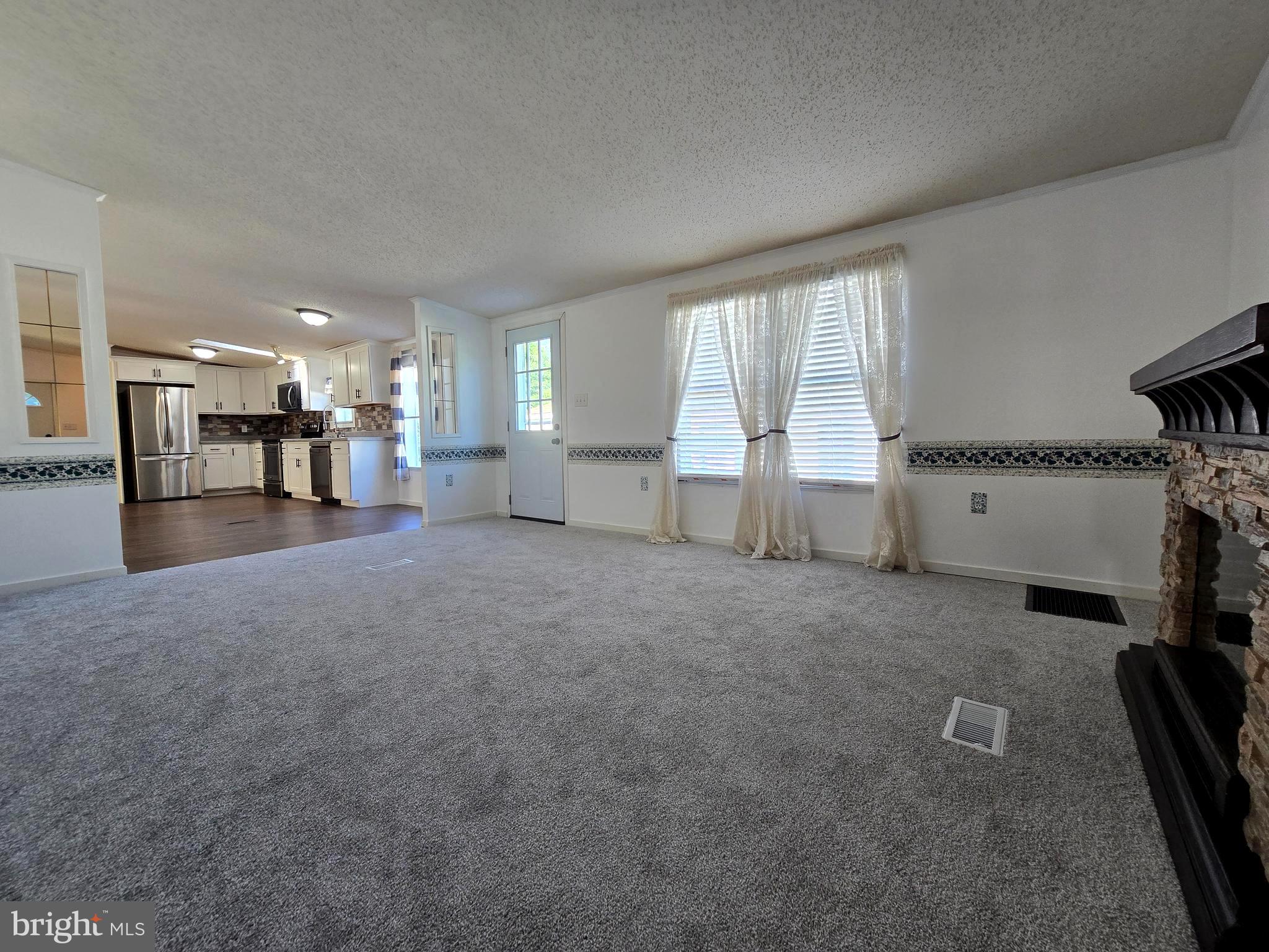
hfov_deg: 106.2
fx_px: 477
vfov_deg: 89.9
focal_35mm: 13
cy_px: 476
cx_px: 634
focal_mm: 2.2
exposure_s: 1/60
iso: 64
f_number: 2.2
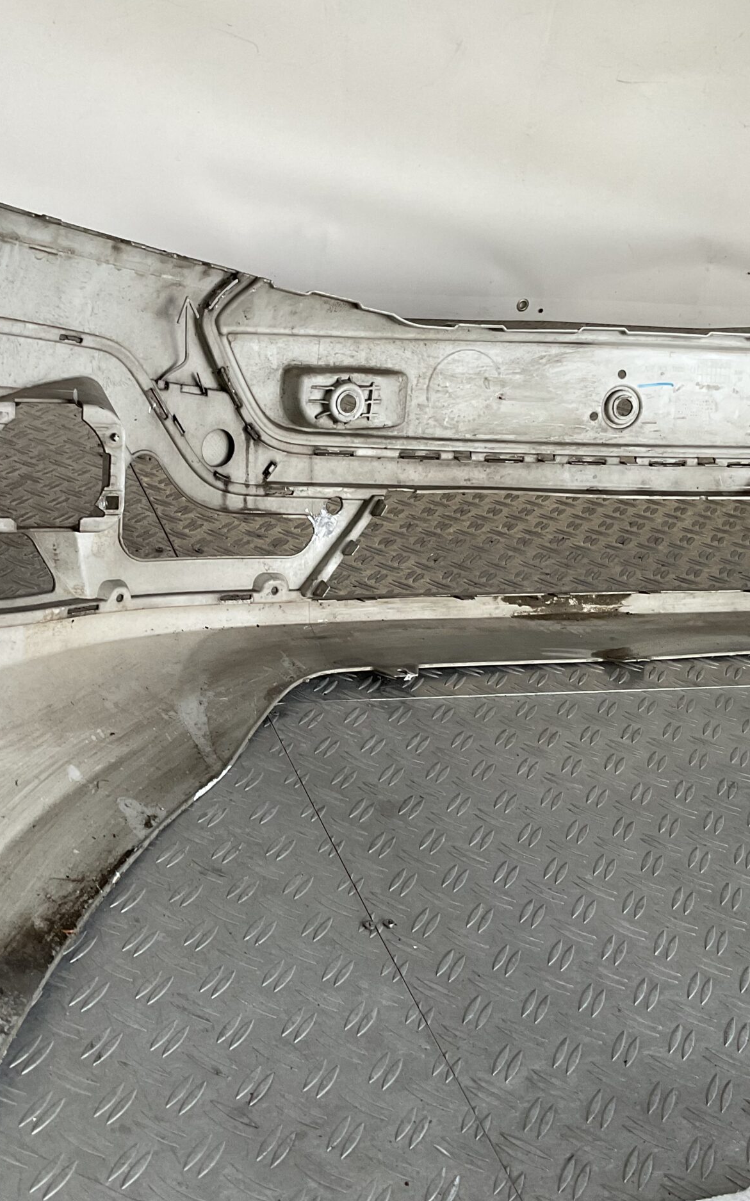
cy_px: 587
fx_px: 1374
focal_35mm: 42
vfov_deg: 47.2
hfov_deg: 30.3
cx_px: 248
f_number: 1.8
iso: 64
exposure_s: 1/100
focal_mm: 3
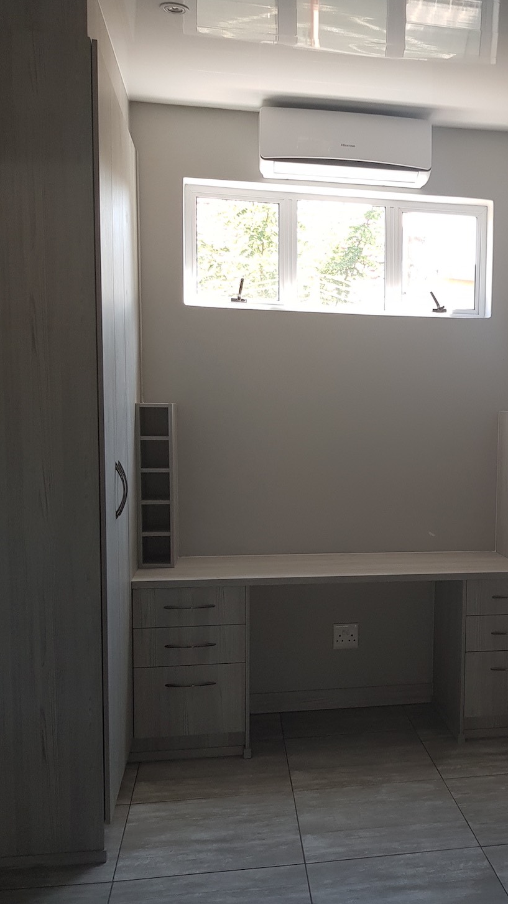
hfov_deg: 29.2
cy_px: 505
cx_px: 456
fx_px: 934
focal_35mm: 39
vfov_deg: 51.5
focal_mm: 4.2
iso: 64
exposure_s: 1/100
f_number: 1.7
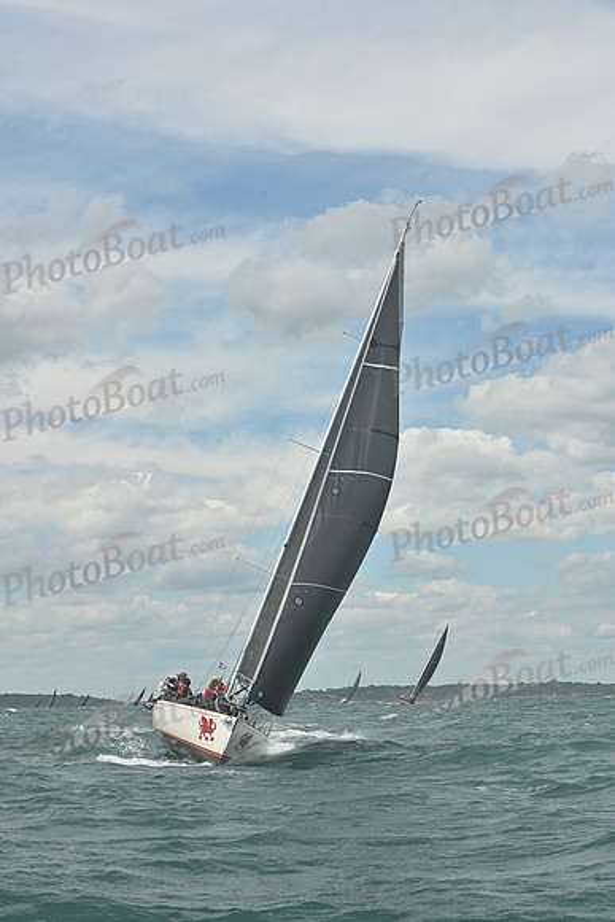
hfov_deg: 19.5
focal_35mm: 70
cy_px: 461
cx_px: 308
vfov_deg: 28.8
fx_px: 1793
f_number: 11
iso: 320
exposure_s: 1/1250
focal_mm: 70
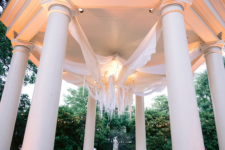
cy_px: 75
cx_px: 112
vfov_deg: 46.4
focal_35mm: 28
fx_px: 175
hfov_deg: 65.5
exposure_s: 1/40
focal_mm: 28
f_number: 4
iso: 800
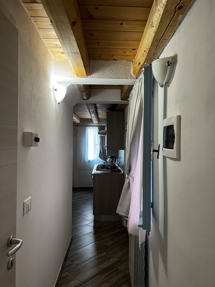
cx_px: 108
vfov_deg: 67.3
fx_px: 215
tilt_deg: -0.2
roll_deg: -0.5
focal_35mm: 26
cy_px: 144
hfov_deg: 53.1
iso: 125
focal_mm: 5.7
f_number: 1.5
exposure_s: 1/89
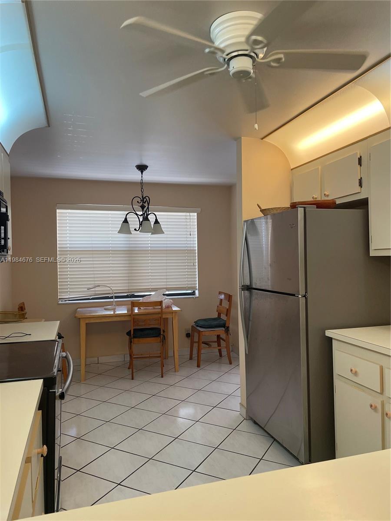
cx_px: 196
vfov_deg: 67.3
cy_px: 260
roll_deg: +1.1
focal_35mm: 26
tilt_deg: +0.9
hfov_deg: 53.1
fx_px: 392
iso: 125
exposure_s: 1/120
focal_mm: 4.2
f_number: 1.6
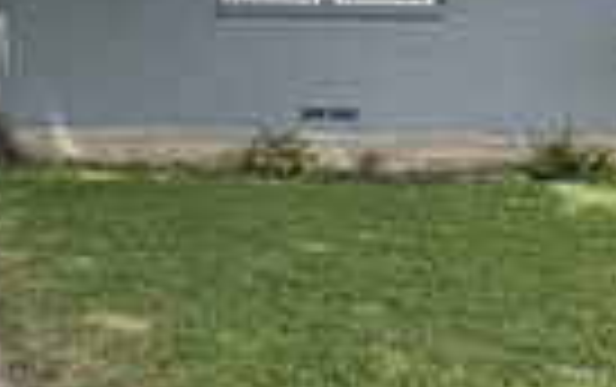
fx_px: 908
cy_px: 20
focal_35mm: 54
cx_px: -99
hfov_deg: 32.0
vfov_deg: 23.3
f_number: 2.2
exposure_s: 1/734
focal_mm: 2.22
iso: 40
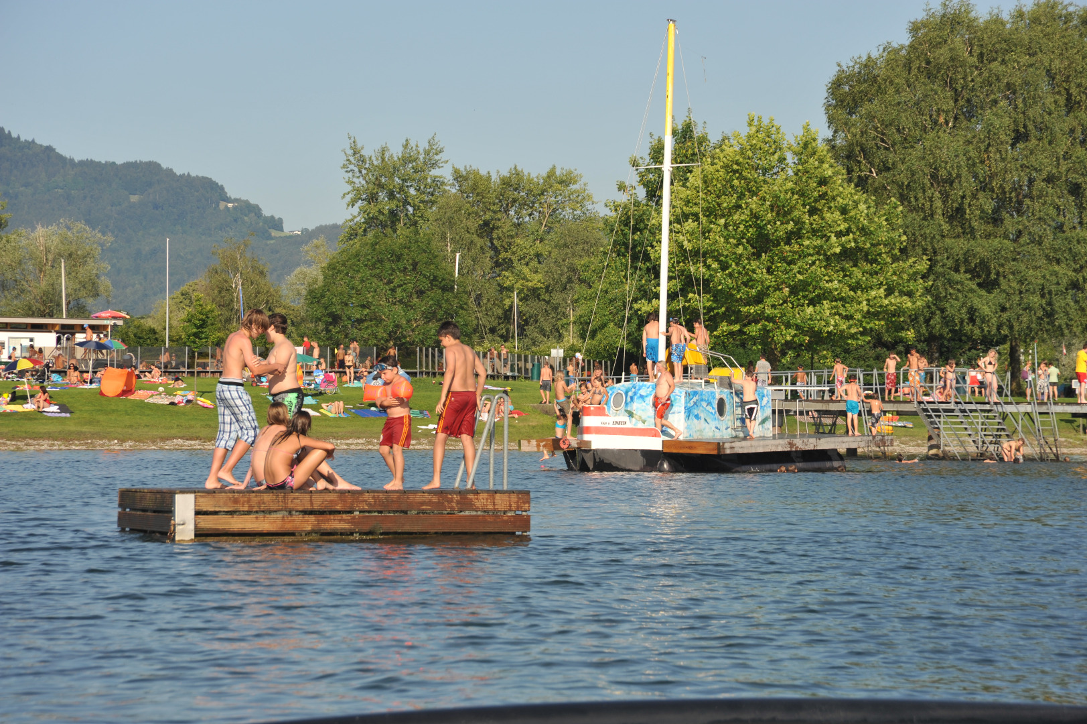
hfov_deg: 17.1
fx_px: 3621
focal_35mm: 120
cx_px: 544
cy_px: 362
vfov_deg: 11.4
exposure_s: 1/320
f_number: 10
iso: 200
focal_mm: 120
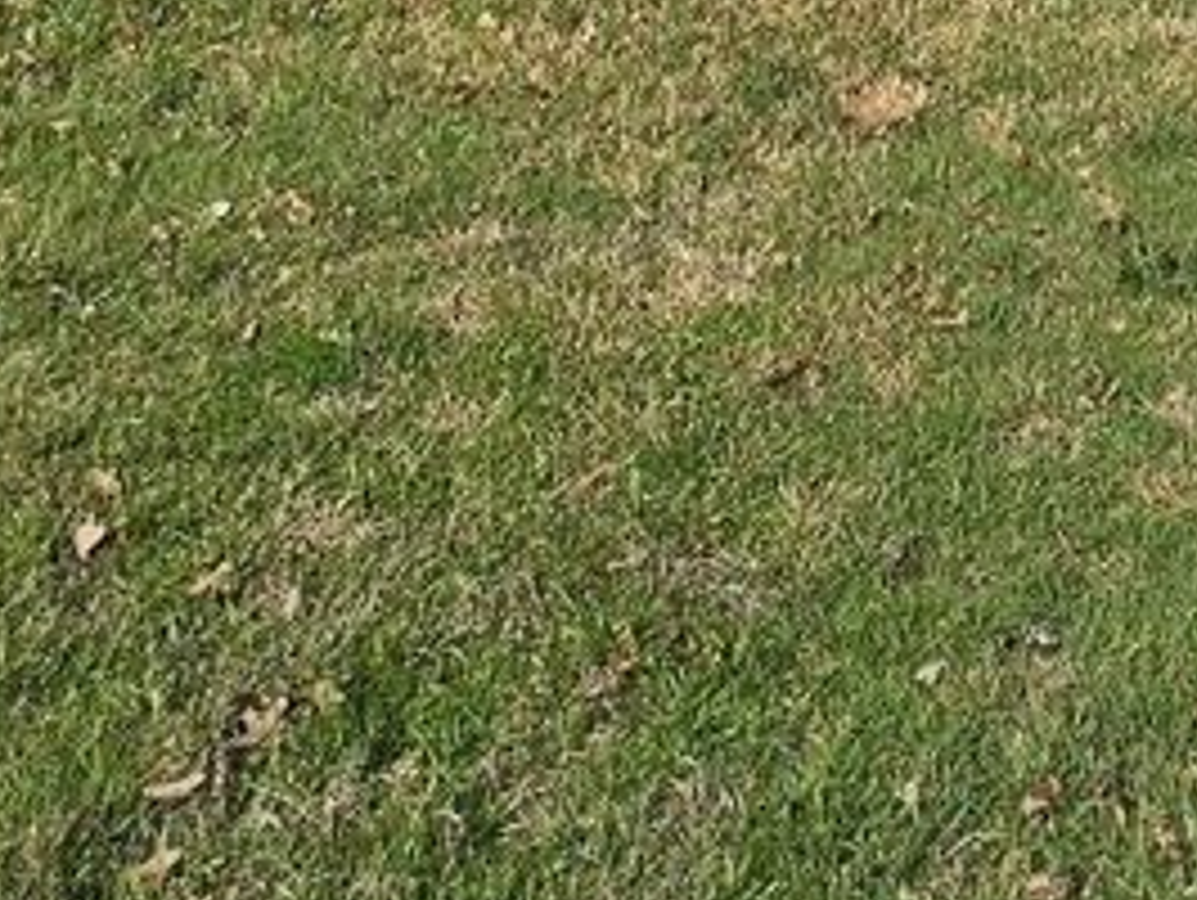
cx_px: 958
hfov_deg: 36.8
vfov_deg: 20.8
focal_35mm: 50
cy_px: -698
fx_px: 1731
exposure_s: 1/2953
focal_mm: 2.2
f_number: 2.2
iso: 50
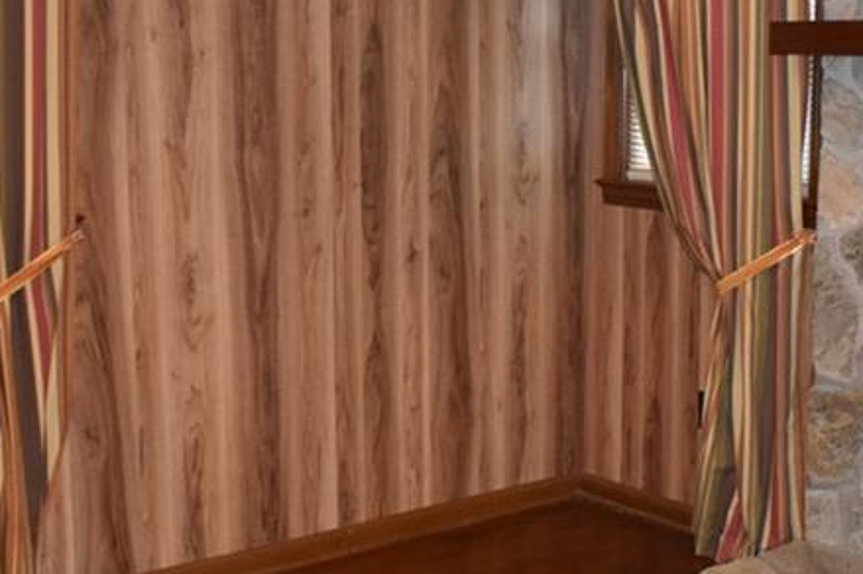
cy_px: 285
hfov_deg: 31.8
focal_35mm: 63
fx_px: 1509
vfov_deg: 21.5
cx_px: 505
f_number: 3.5
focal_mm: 18
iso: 2200
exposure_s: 1/60
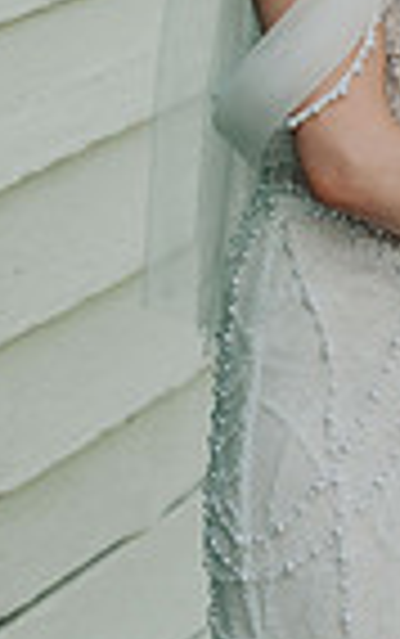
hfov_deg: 4.7
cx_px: 652
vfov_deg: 7.5
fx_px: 4822
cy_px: -45
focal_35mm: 277
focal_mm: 86
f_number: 4
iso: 800
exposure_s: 1/2500
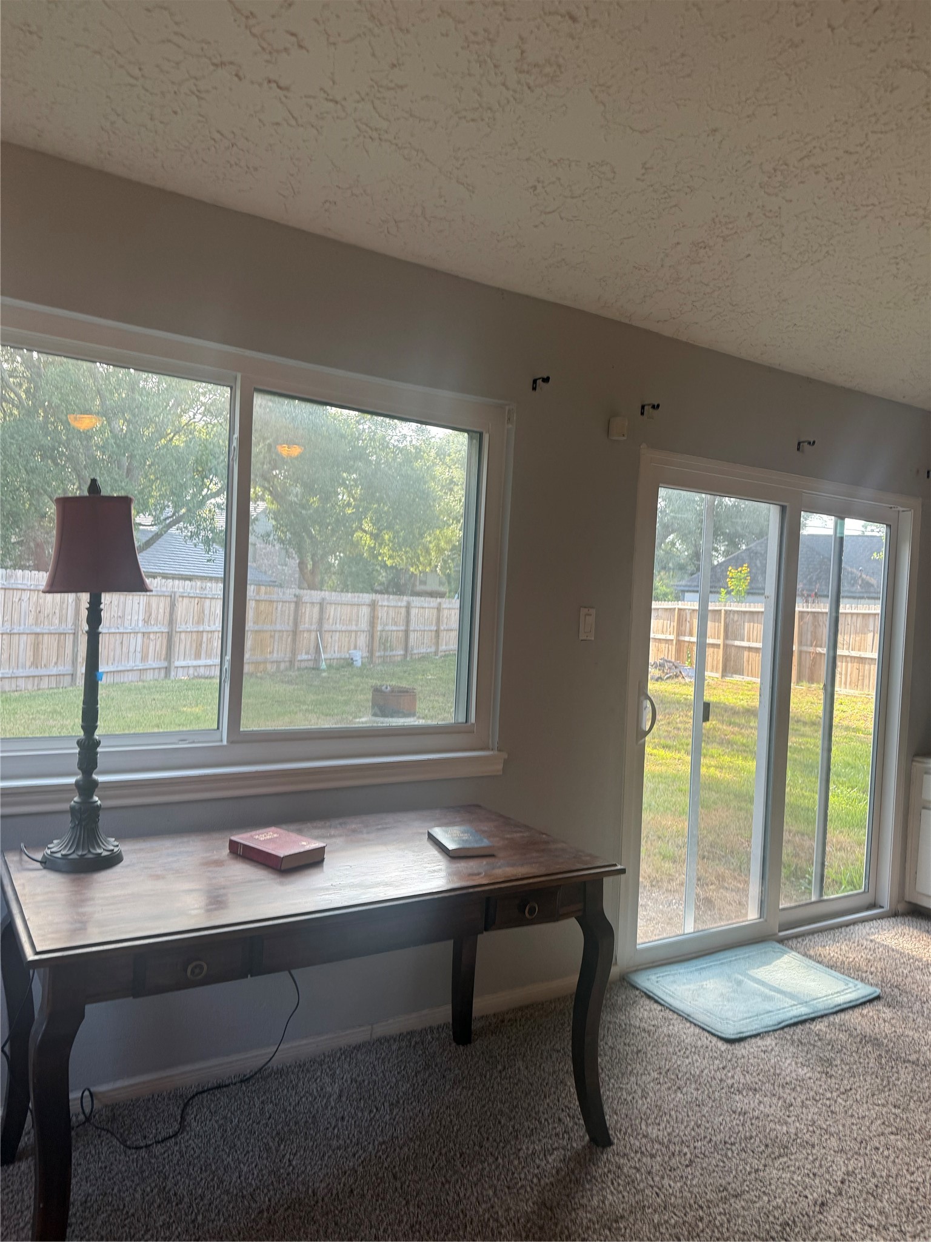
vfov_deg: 71.6
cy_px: 621
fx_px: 861
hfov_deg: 56.8
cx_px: 466
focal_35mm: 24
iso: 100
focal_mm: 6.76
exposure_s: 1/120
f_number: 1.78
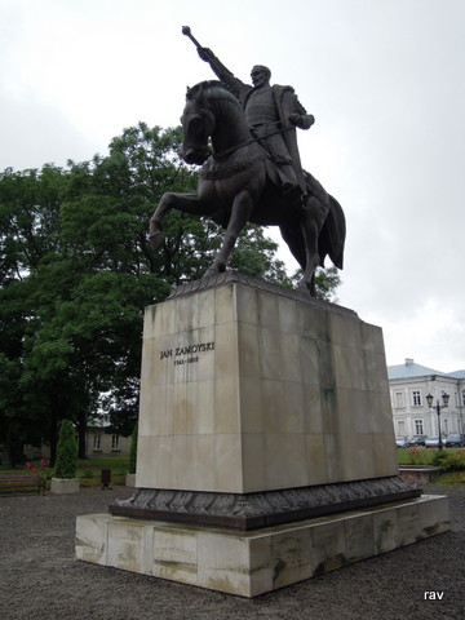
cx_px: 232
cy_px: 310
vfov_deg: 58.4
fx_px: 555
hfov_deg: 45.4
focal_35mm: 31
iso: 160
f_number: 3
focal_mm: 5.5
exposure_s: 1/1000
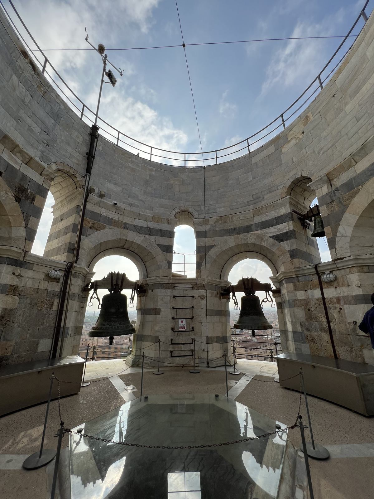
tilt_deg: +16.3
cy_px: 250
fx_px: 187
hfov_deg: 89.9
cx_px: 187
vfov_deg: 106.2
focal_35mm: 13
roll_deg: +1.0
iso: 32
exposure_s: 1/2538
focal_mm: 1.57
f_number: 1.8
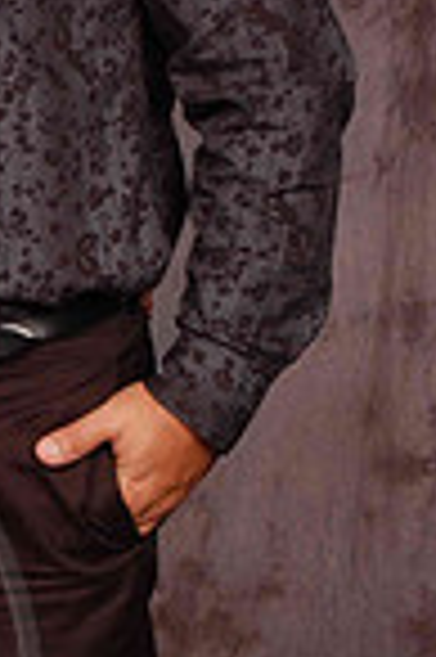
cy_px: 126
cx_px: -218
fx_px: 2859
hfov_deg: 8.5
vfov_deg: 13.0
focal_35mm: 157
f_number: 10
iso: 200
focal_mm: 34
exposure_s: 1/125
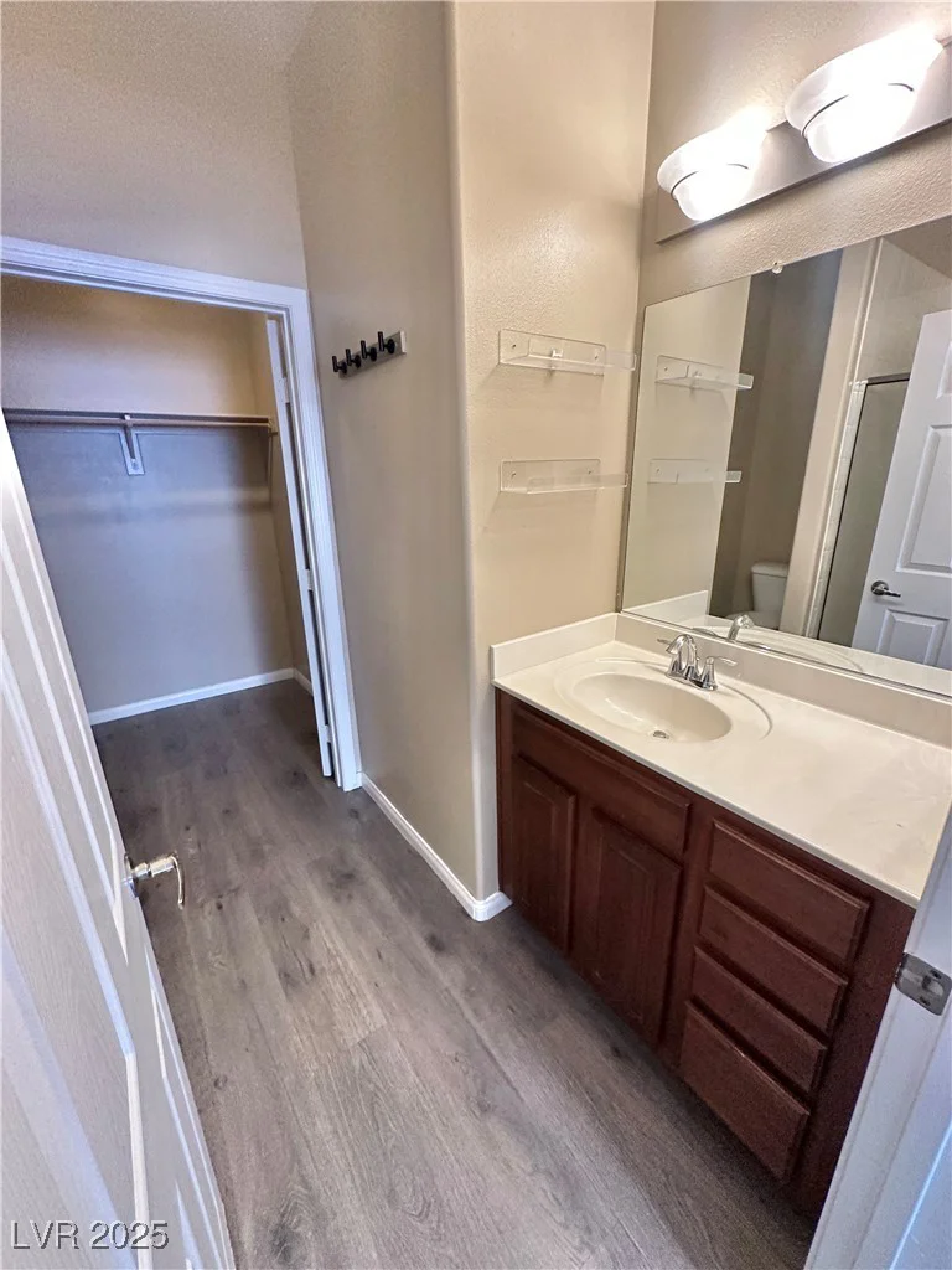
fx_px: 513
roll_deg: +0.8
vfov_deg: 102.1
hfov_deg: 85.7
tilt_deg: -17.7
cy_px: 635
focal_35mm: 14
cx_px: 476
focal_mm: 2.22
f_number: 2.2
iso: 320
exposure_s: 1/60
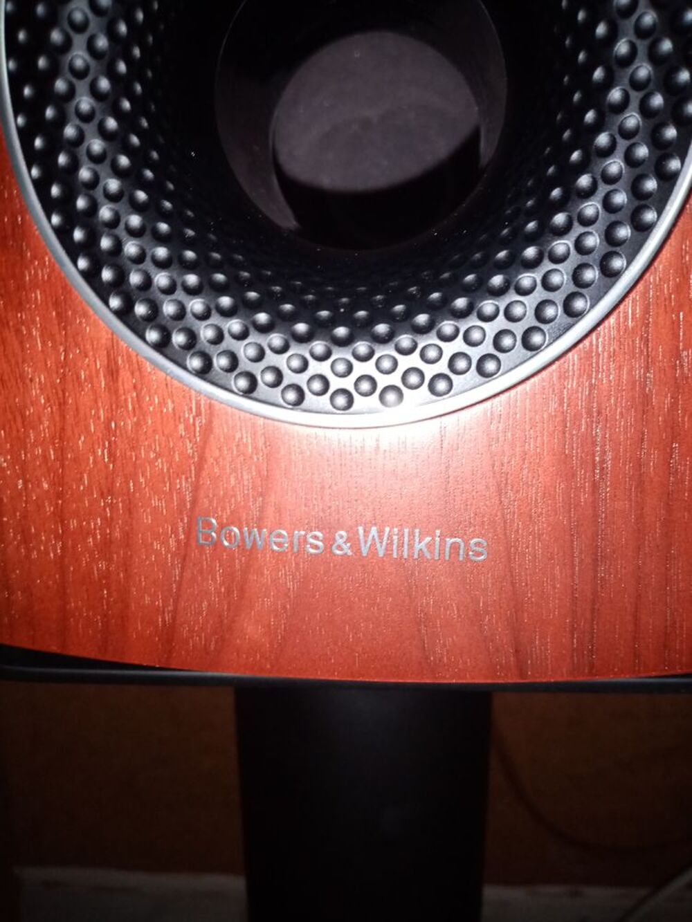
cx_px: 346
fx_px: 693
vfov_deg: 67.3
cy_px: 461
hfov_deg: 53.1
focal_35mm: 26
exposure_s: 1/25
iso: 456
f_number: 1.8
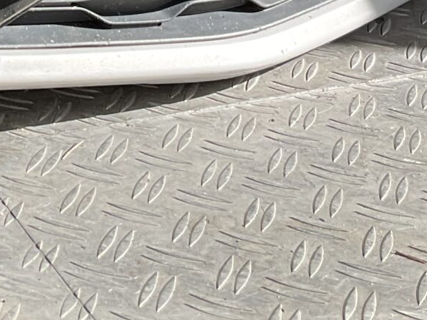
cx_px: -4
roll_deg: -1.9
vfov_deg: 10.7
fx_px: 1566
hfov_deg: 15.2
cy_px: -308
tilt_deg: -11.9
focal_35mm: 127
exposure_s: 1/439
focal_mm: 3
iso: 16
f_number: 1.8
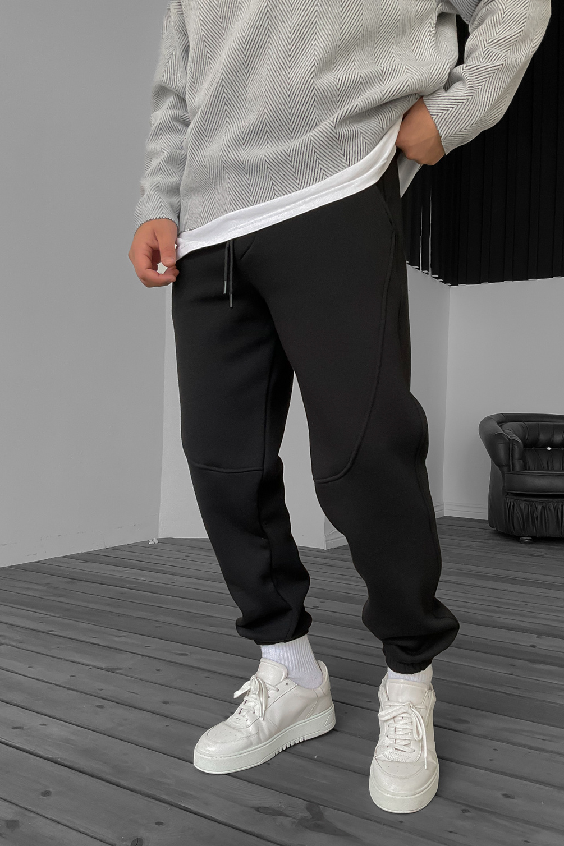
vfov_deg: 58.7
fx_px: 752
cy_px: 436
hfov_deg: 41.1
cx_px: 311
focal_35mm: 32
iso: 64
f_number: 1.8
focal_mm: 3
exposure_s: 1/100
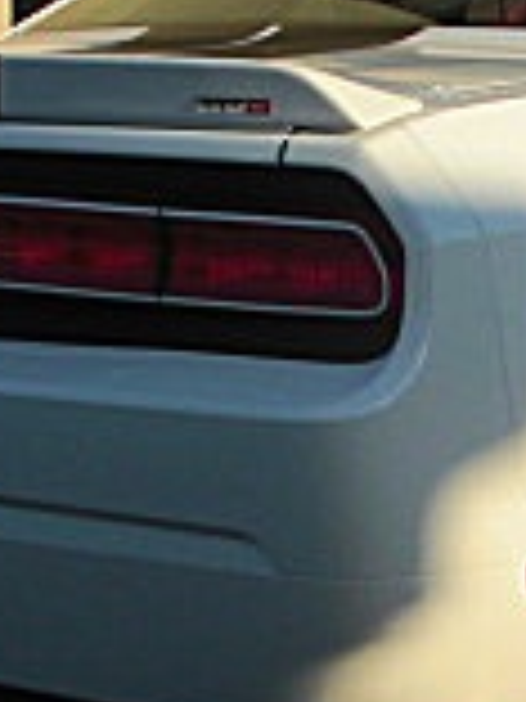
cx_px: 724
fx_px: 2999
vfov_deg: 13.3
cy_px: 400
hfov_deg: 9.8
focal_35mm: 148
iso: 50
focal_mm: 6.3
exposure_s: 1/160
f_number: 7.9
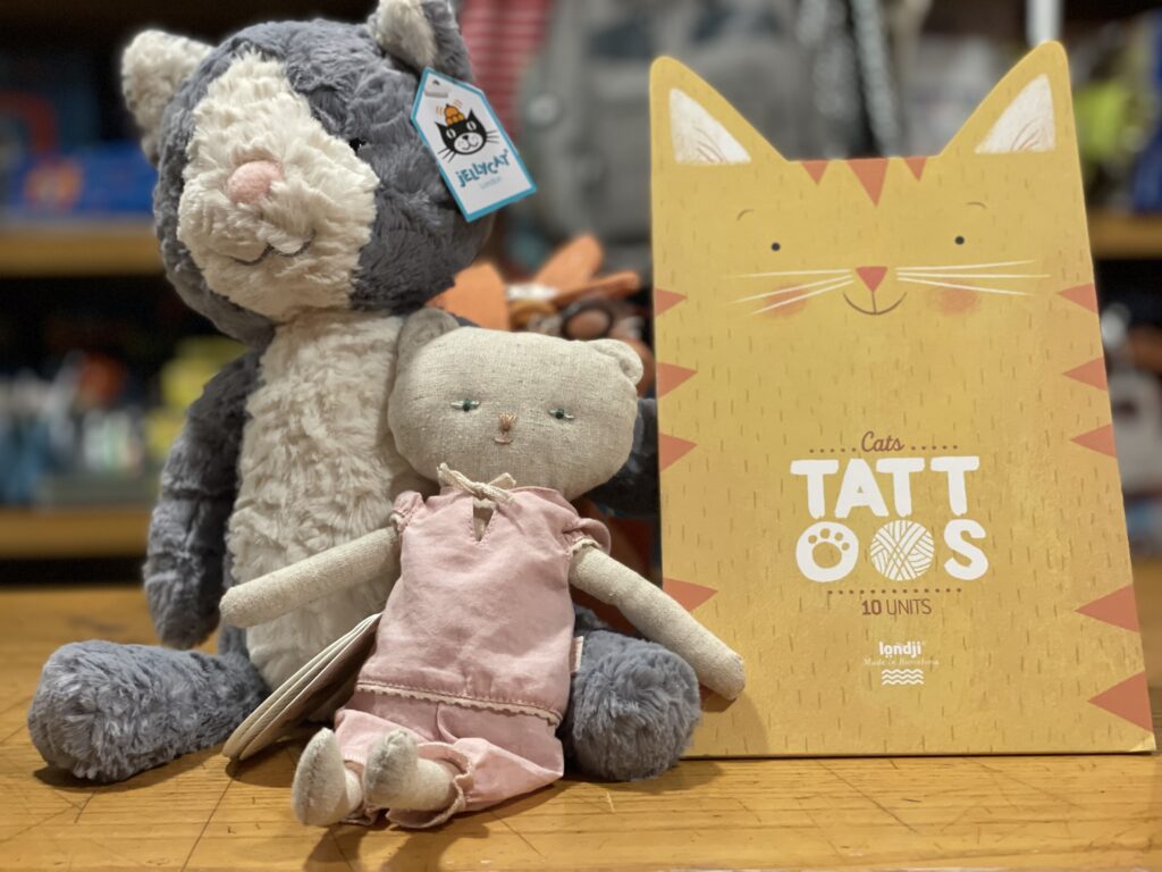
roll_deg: +0.8
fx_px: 1746
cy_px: 436
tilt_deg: -3.6
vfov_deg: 28.0
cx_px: 581
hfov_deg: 36.8
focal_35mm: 52
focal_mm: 6
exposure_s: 1/34
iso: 200
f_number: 2
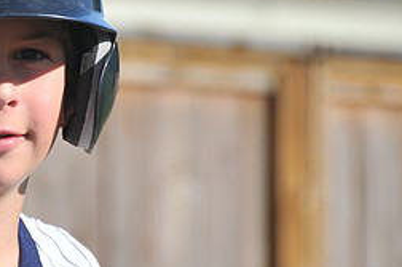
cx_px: -26
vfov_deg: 2.0
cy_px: 110
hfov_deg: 3.0
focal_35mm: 691
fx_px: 7701
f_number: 5.6
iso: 200
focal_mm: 200
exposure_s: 1/1000
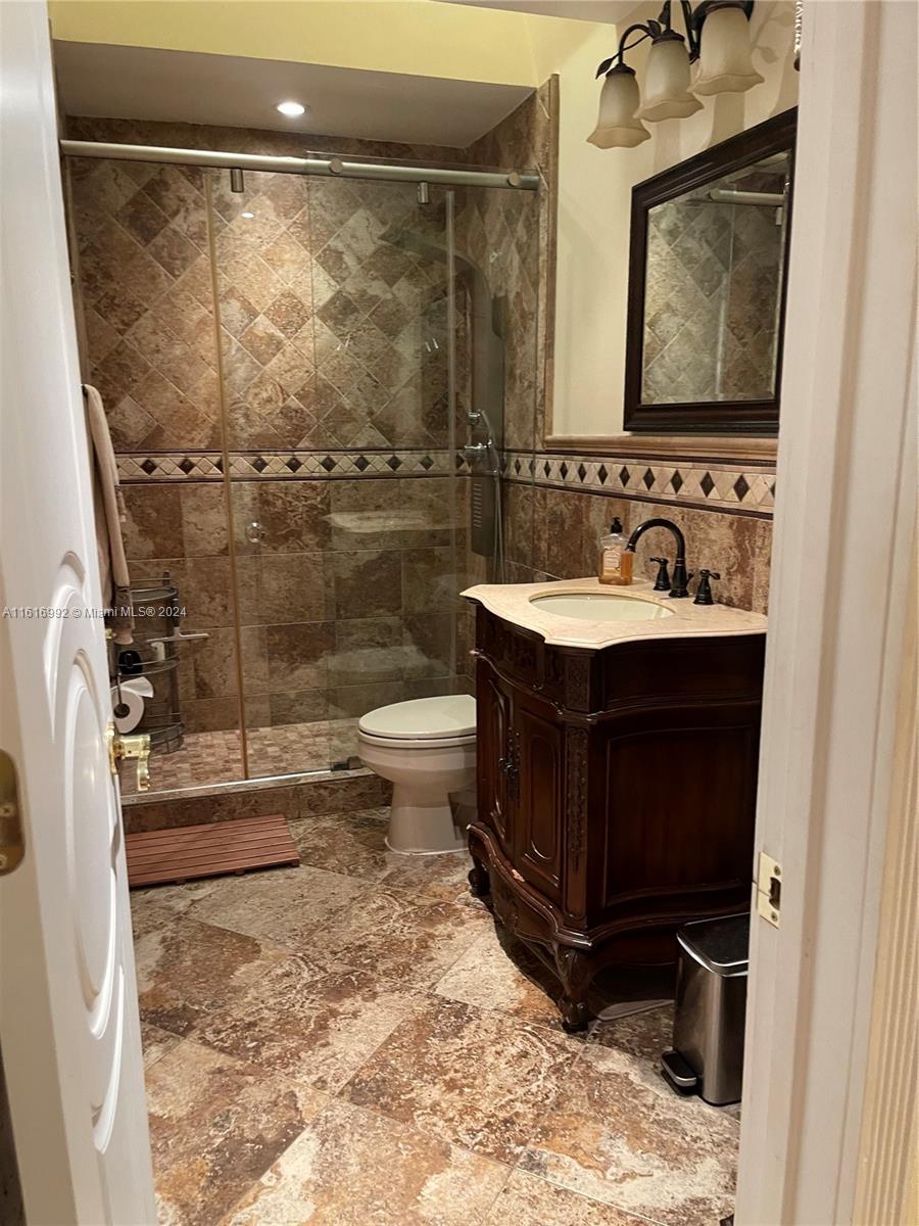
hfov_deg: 54.9
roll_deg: +2.3
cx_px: 460
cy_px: 613
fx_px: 885
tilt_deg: -11.8
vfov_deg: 69.4
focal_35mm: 25
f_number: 1.6
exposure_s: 1/40
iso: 400
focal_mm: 5.1
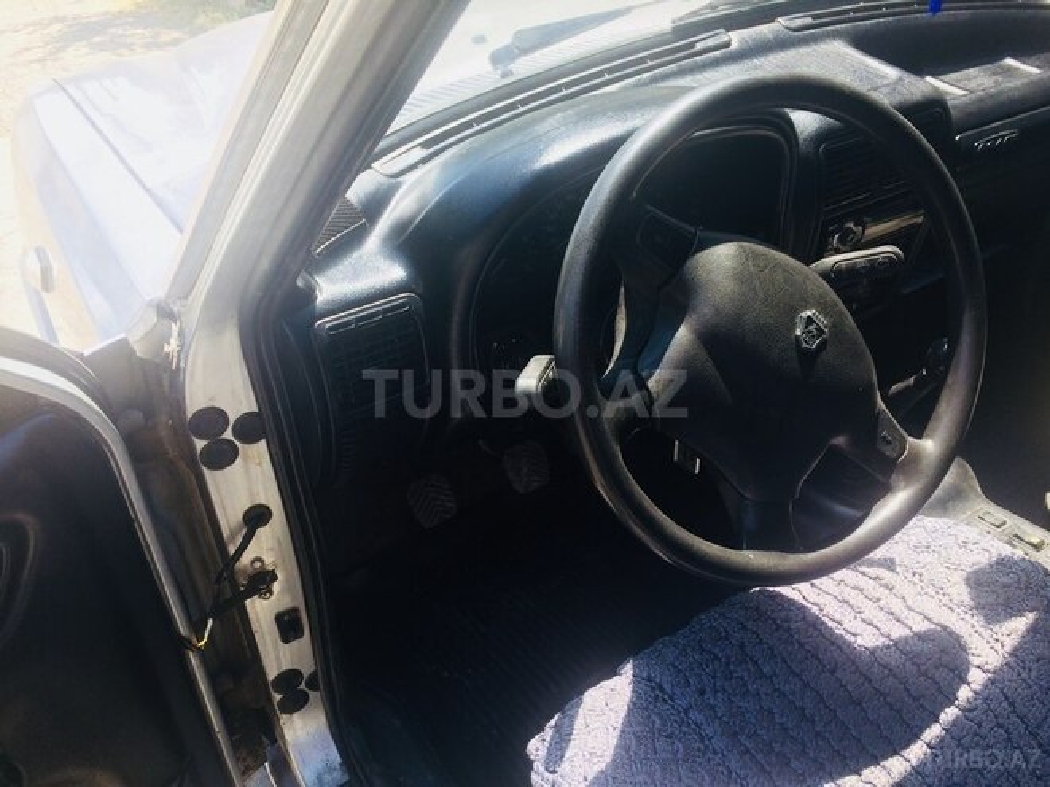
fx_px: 880
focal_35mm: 29
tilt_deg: -33.5
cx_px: 525
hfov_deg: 61.7
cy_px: 394
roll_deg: -1.2
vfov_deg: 48.2
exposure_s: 1/507
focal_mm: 4.15
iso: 32
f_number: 2.2
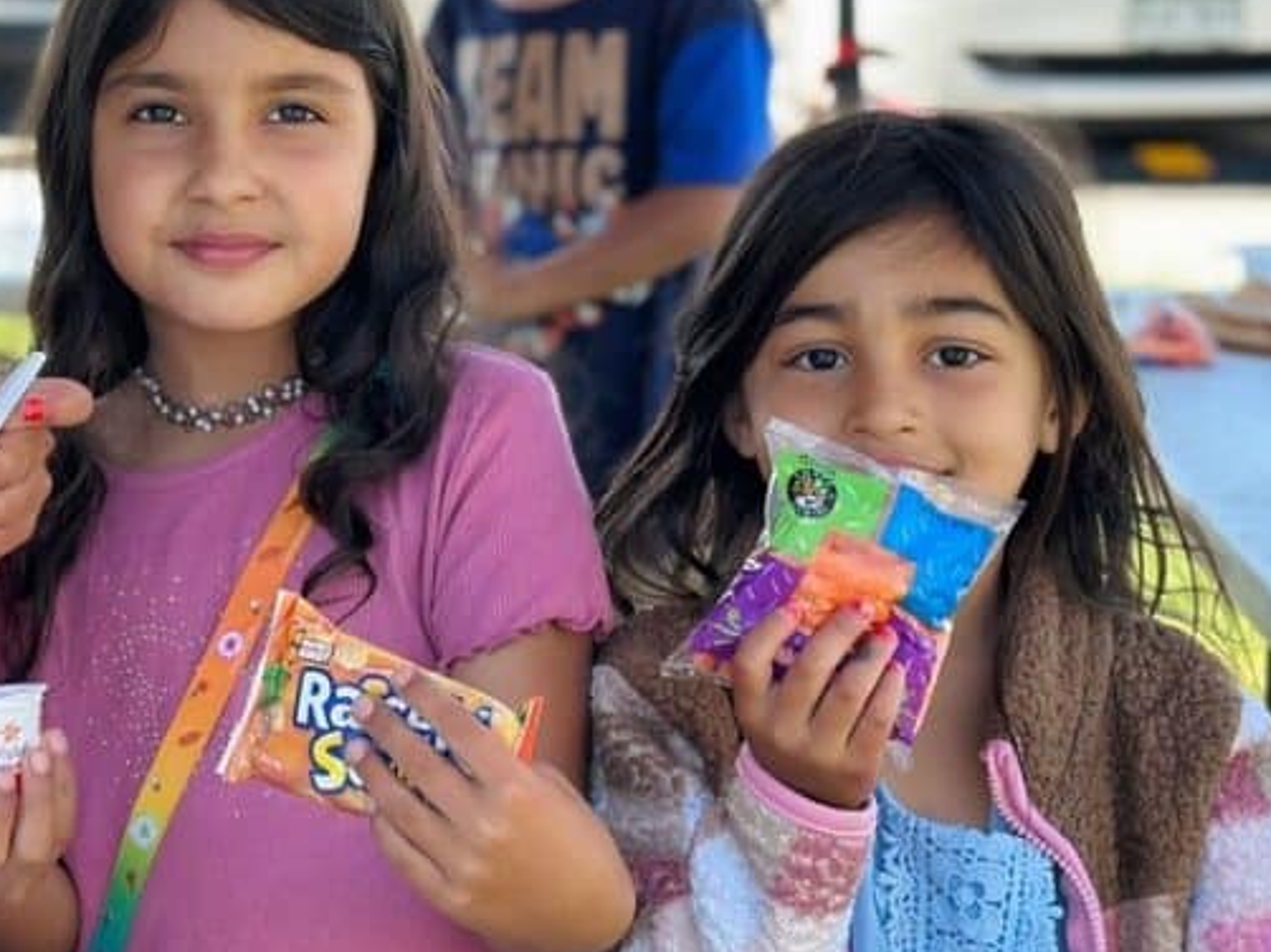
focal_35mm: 98
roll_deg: +3.0
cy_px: 513
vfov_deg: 15.1
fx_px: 3597
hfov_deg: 19.8
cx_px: 228
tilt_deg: -12.2
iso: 80
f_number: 1.78
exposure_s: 1/685
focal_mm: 6.86
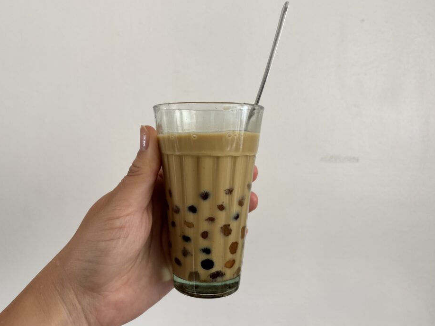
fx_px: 365
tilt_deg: +0.3
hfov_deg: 61.5
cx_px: 195
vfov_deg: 48.2
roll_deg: +1.2
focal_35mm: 29
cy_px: 150
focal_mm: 5.96
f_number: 1.6
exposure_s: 1/50
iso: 64
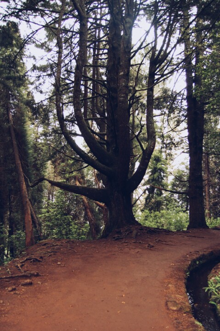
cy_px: 166
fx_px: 482
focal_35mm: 52
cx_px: 110
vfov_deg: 37.9
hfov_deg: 25.7
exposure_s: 1/100
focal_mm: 35
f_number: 5
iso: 400
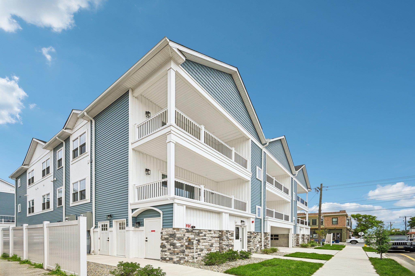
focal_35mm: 16
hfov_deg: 96.7
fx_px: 184
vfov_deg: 73.7
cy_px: 138
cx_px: 208
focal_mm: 16
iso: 800
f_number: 8
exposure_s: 1/3200
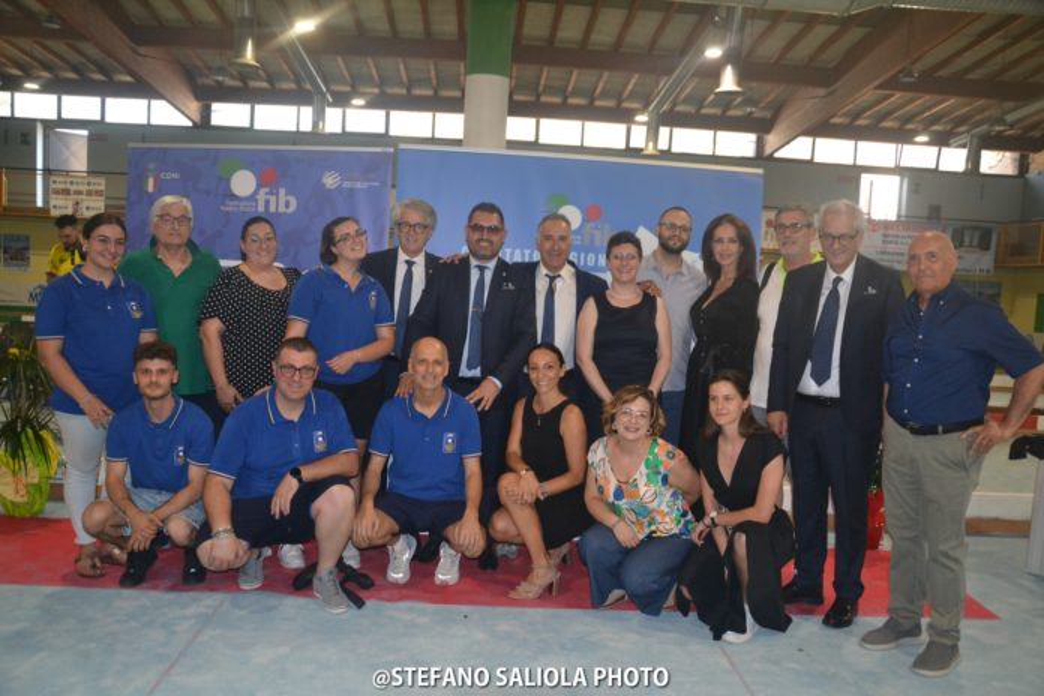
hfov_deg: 59.5
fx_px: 913
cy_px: 348
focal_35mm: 32
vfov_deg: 41.7
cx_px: 522
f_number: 3.8
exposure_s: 1/60
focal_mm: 21
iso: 1100
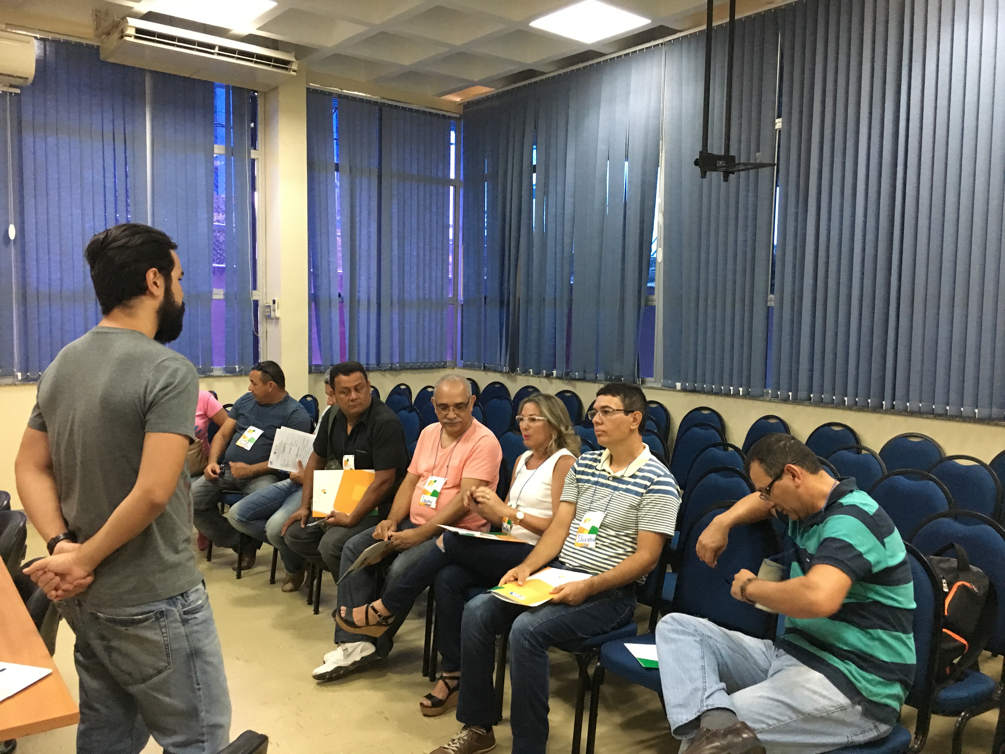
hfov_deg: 61.7
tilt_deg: -3.2
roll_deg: -0.8
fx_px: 842
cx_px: 502
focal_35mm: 29
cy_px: 377
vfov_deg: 48.2
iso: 250
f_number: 2.2
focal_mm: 4.15
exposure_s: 1/15
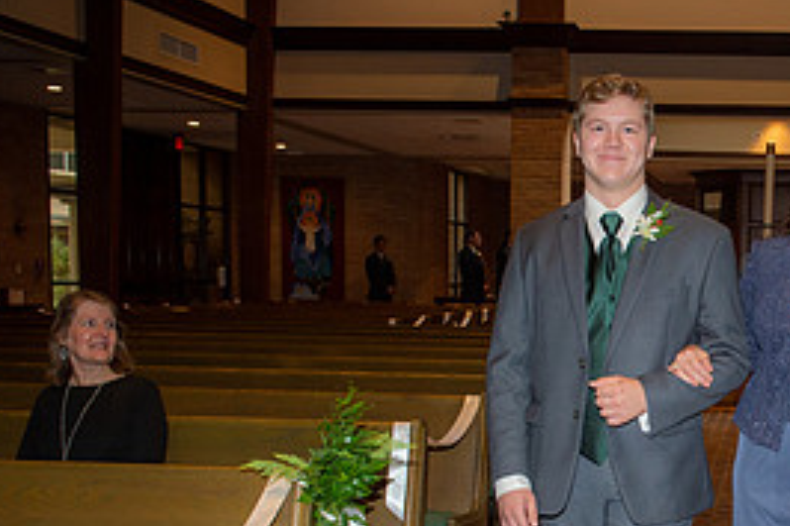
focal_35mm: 61
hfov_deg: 31.3
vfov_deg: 22.0
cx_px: 722
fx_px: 1338
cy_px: 416
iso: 1250
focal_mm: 28
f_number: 5.6
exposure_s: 1/160
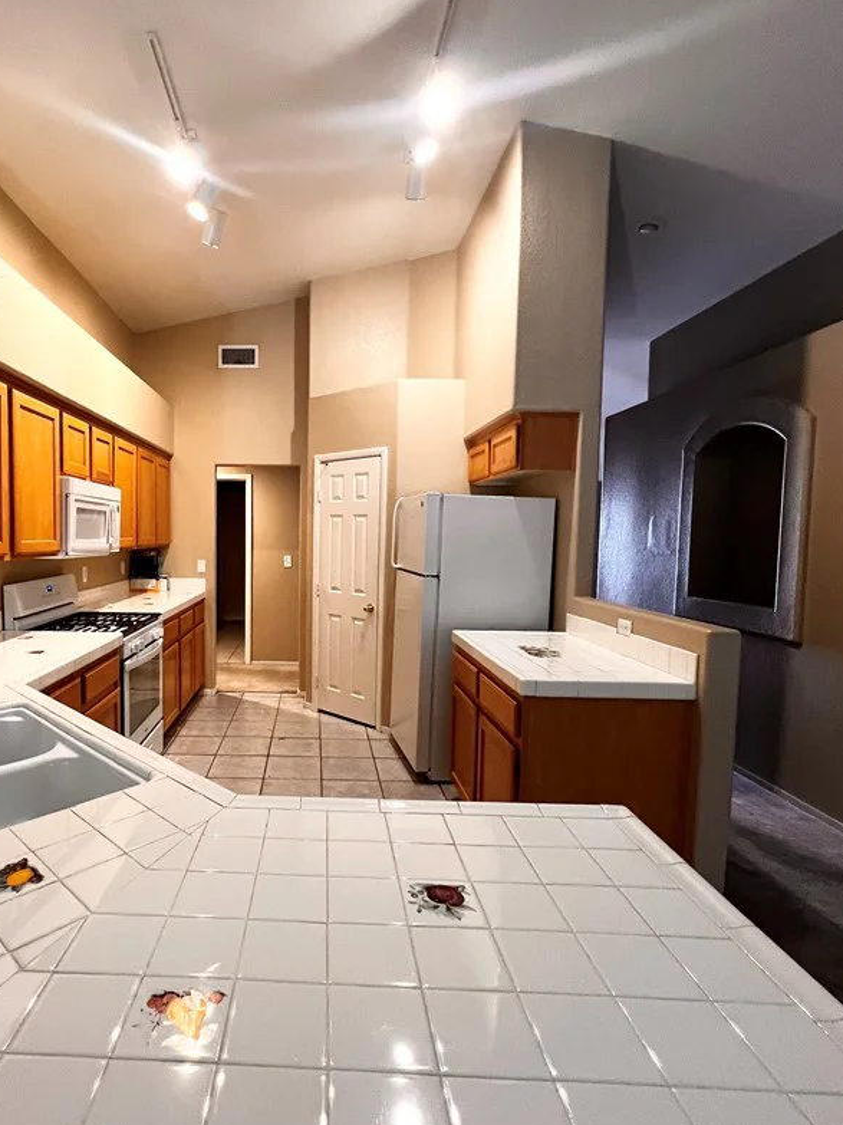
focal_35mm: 17
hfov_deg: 73.1
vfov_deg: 91.0
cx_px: 302
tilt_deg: -3.3
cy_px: 570
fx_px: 552
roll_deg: -0.4
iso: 320
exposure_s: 1/60
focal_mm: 1.57
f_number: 1.8
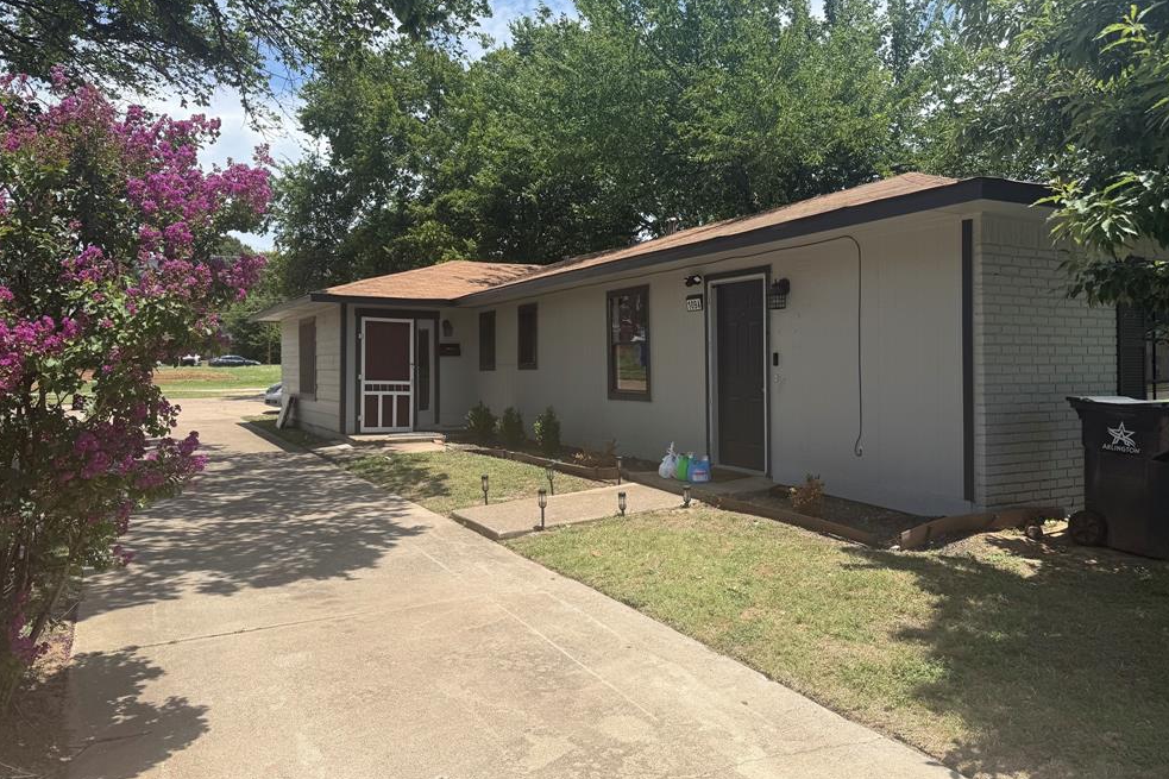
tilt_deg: +0.5
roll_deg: -0.7
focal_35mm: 26
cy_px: 365
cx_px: 583
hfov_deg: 69.4
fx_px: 844
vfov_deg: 49.5
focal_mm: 6.76
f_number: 1.78
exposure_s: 1/3425
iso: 80
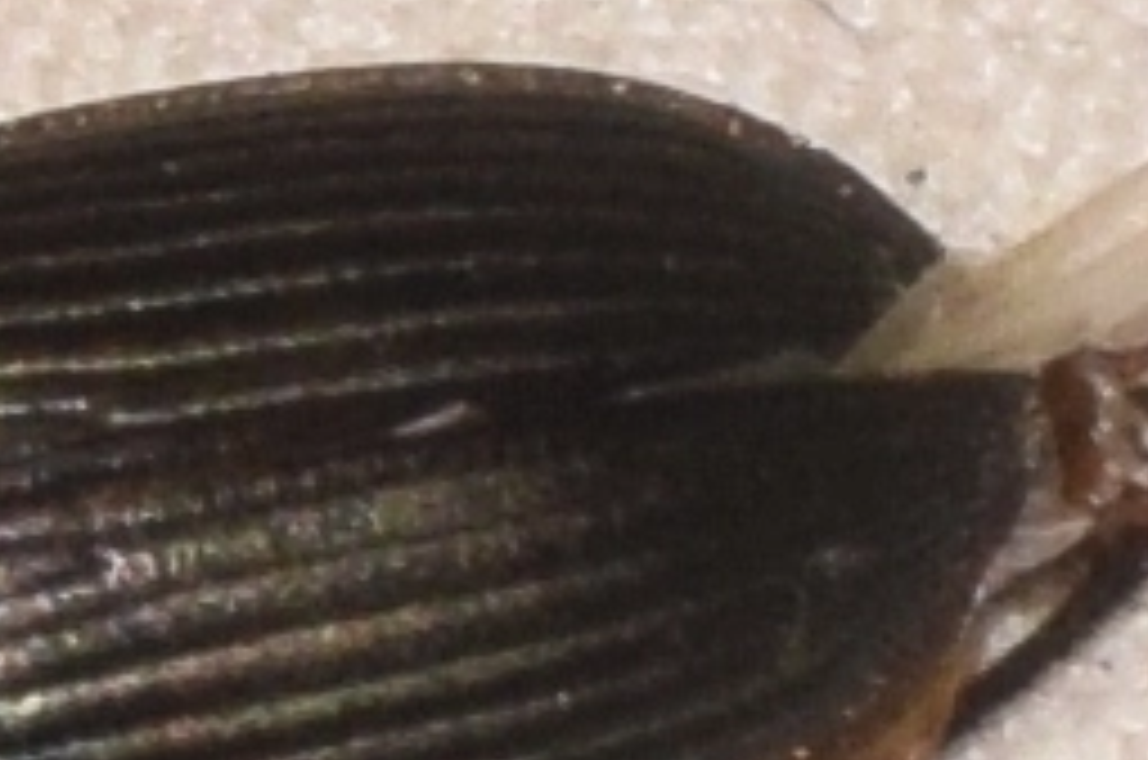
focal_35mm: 395
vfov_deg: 3.5
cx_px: 117
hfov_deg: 5.2
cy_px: 589
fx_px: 12580
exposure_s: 1/60
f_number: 14
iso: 500
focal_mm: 105
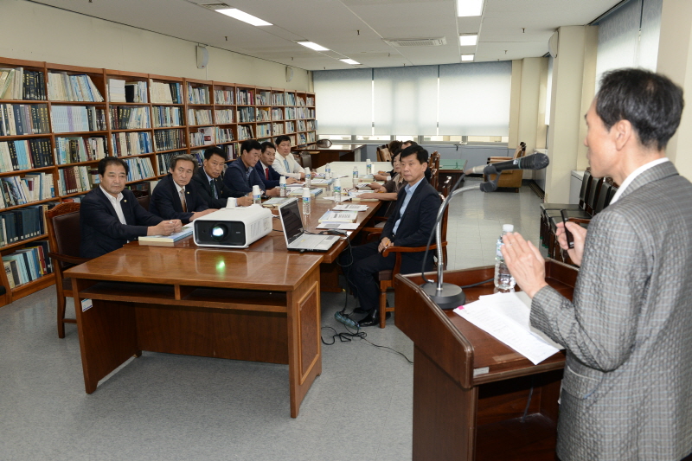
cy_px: 230
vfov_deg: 44.9
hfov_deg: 63.7
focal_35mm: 29
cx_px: 346
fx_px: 557
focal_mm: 29
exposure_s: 1/100
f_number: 6.3
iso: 1250
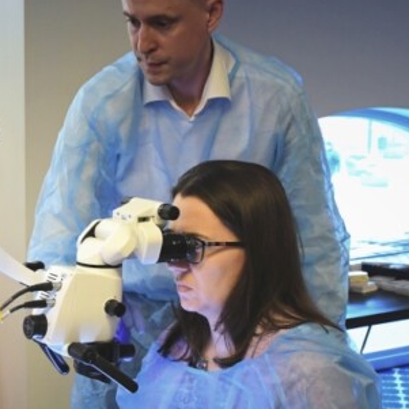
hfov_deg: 18.1
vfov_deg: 18.3
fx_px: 1270
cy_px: 261
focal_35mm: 95
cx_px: 79
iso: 5000
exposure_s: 1/60
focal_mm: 28
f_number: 7.1
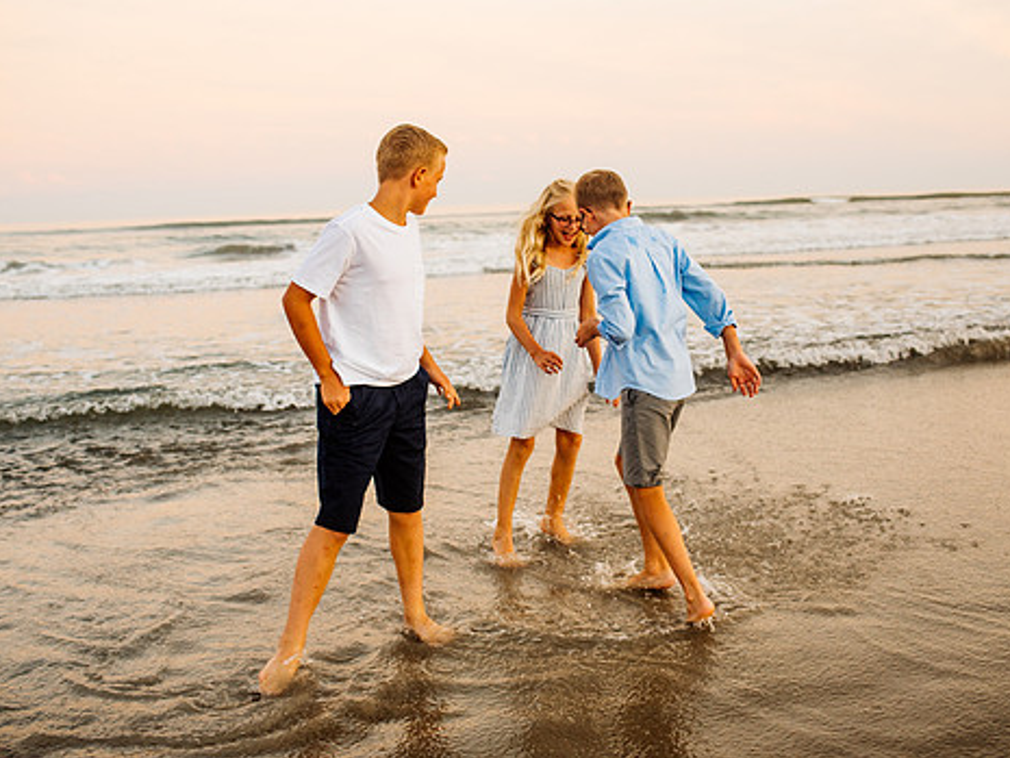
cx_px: 521
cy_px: 344
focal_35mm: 42
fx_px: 1226
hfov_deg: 44.8
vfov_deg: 34.3
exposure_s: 1/320
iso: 320
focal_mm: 35
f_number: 2.8
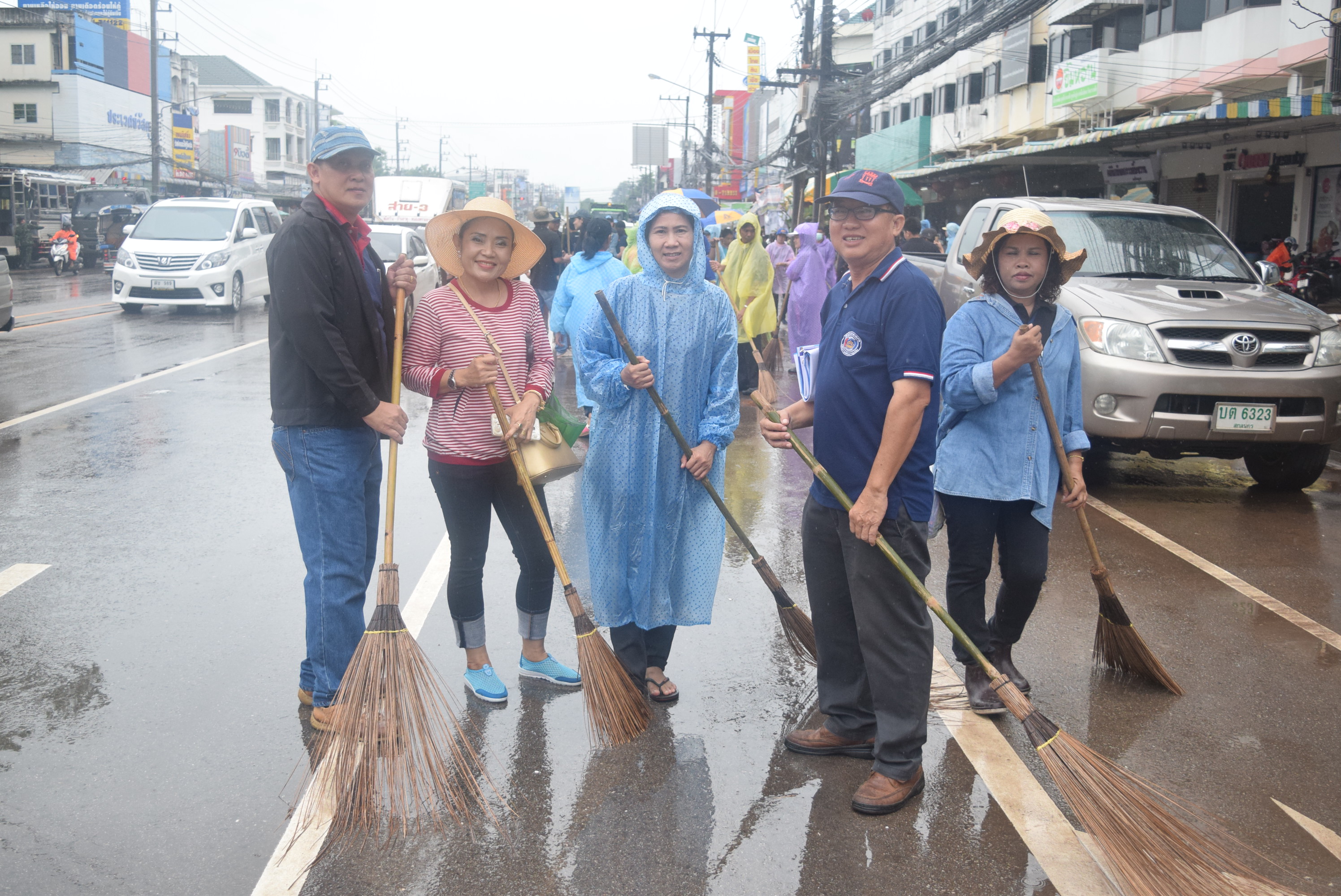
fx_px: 1342
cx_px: 670
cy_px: 448
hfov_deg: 53.1
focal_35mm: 36
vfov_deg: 36.9
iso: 800
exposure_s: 1/1000
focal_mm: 24
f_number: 4
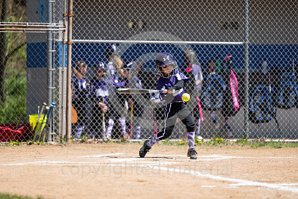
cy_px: 100
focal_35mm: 200
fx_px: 1656
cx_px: 149
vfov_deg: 6.9
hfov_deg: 10.3
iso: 200
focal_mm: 200
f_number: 3.2
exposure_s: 1/2500
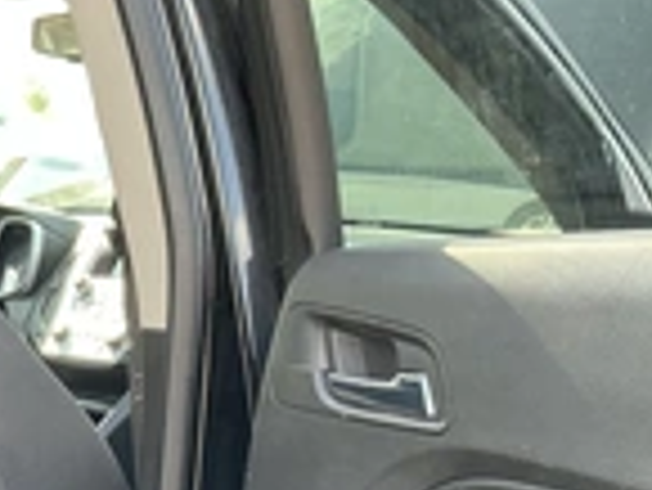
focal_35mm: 77
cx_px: -211
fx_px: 1452
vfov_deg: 18.2
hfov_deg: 22.5
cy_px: 580
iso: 50
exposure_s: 1/122
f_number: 1.8
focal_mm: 3
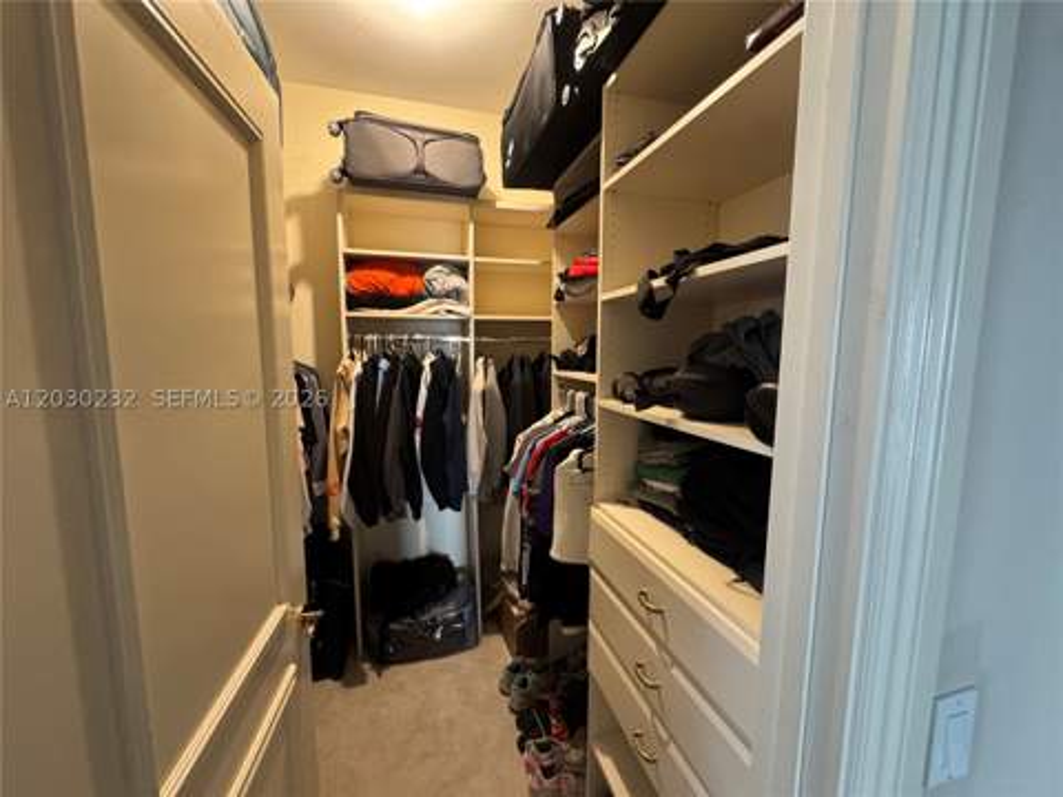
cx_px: 532
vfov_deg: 85.7
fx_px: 430
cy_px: 398
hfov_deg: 102.1
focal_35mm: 14
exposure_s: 1/60
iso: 500
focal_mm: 2.22
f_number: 2.2
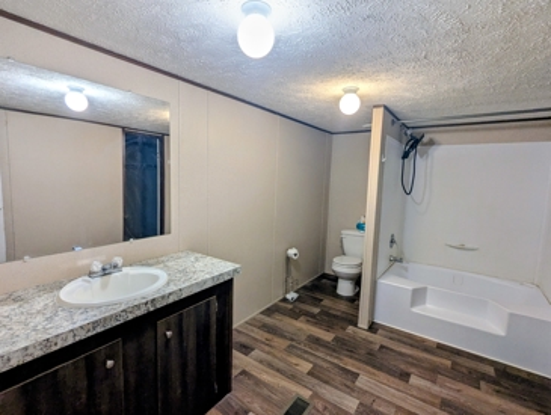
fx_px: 255
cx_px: 276
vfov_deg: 78.3
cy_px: 208
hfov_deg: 94.4
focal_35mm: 16
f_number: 2.2
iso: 149
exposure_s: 1/142
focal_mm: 2.35
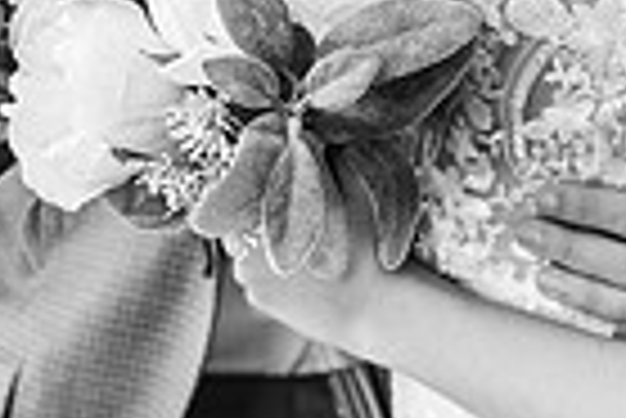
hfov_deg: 20.3
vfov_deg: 13.7
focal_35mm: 100
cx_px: 446
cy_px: 205
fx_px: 1741
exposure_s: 1/320
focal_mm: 24
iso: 160
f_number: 2
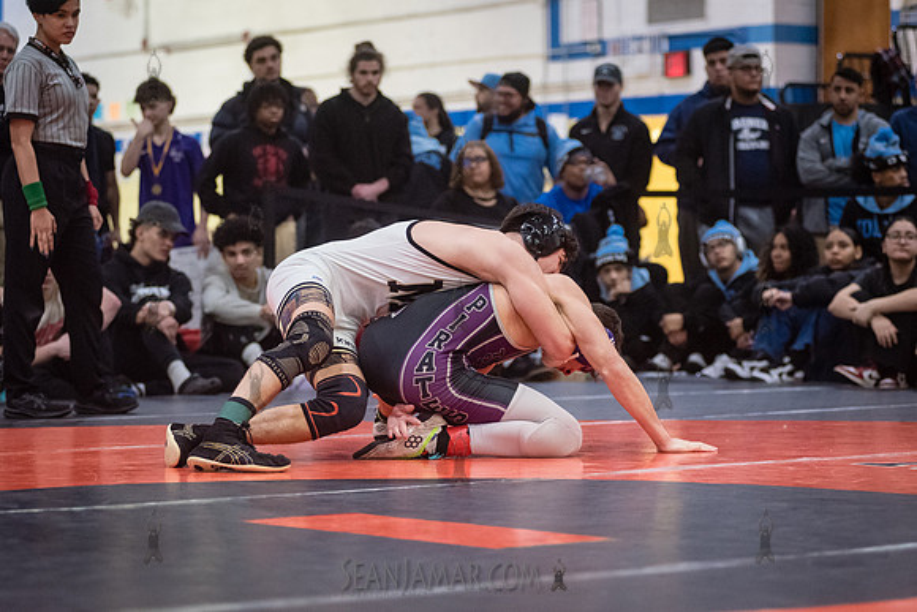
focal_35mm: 112
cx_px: 458
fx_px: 2842
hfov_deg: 18.3
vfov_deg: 12.3
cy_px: 306
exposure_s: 1/500
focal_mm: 105
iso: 8000
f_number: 3.2
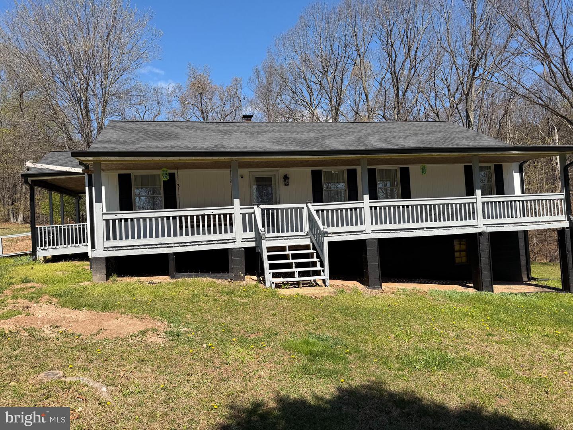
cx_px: 286
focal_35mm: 24
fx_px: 397
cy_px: 215
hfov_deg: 71.6
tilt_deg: +1.8
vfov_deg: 56.8
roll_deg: +3.0
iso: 80
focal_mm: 6.76
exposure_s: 1/3584
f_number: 1.78
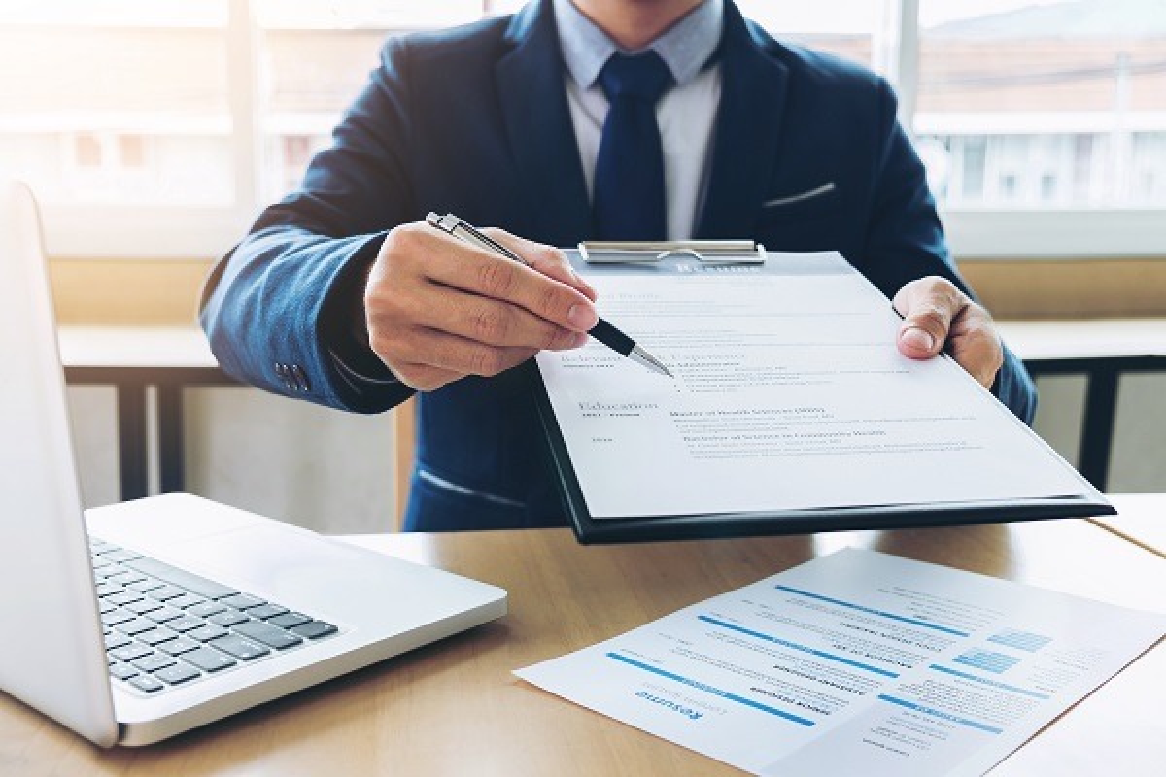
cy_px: 388
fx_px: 1166
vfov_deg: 36.9
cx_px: 583
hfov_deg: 53.1
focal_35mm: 36
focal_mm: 24.3
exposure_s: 1/160
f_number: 3.2
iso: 400
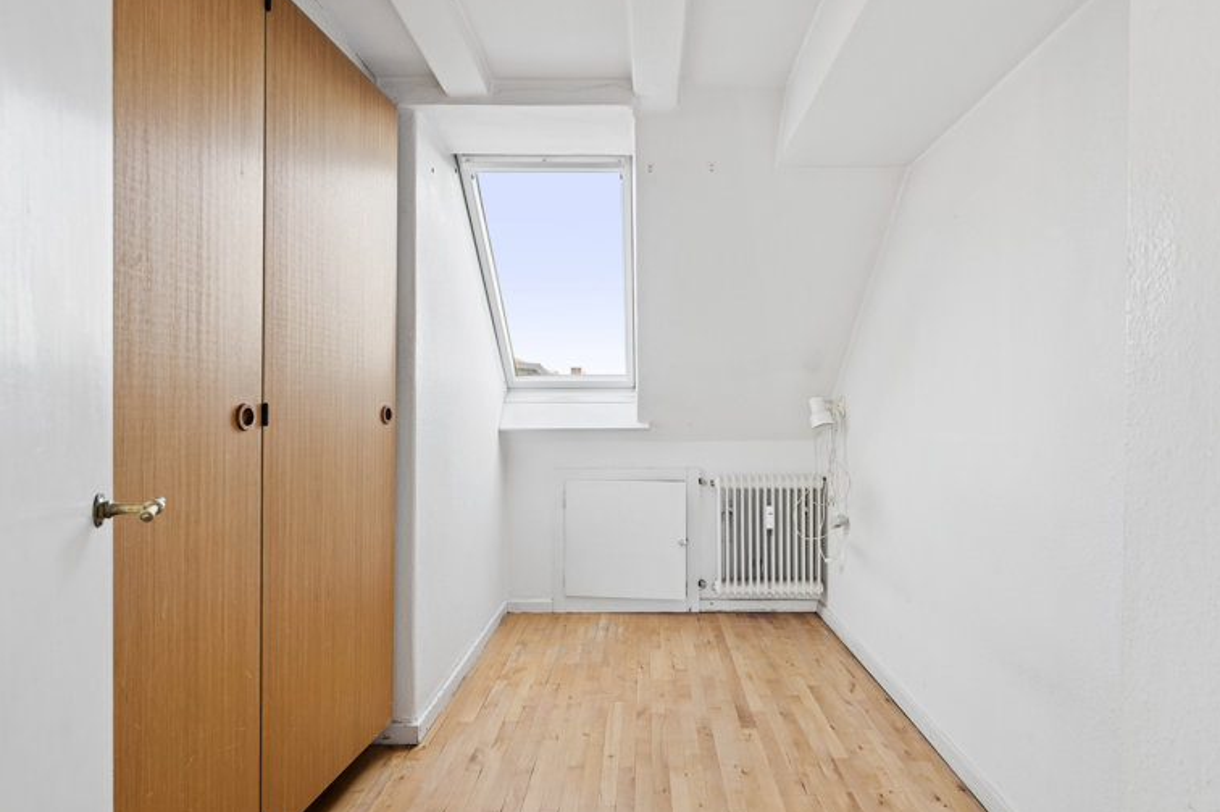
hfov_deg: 90.0
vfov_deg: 67.3
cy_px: 411
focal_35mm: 18
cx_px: 644
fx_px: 610
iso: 200
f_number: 9
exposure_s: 1/13
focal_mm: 17
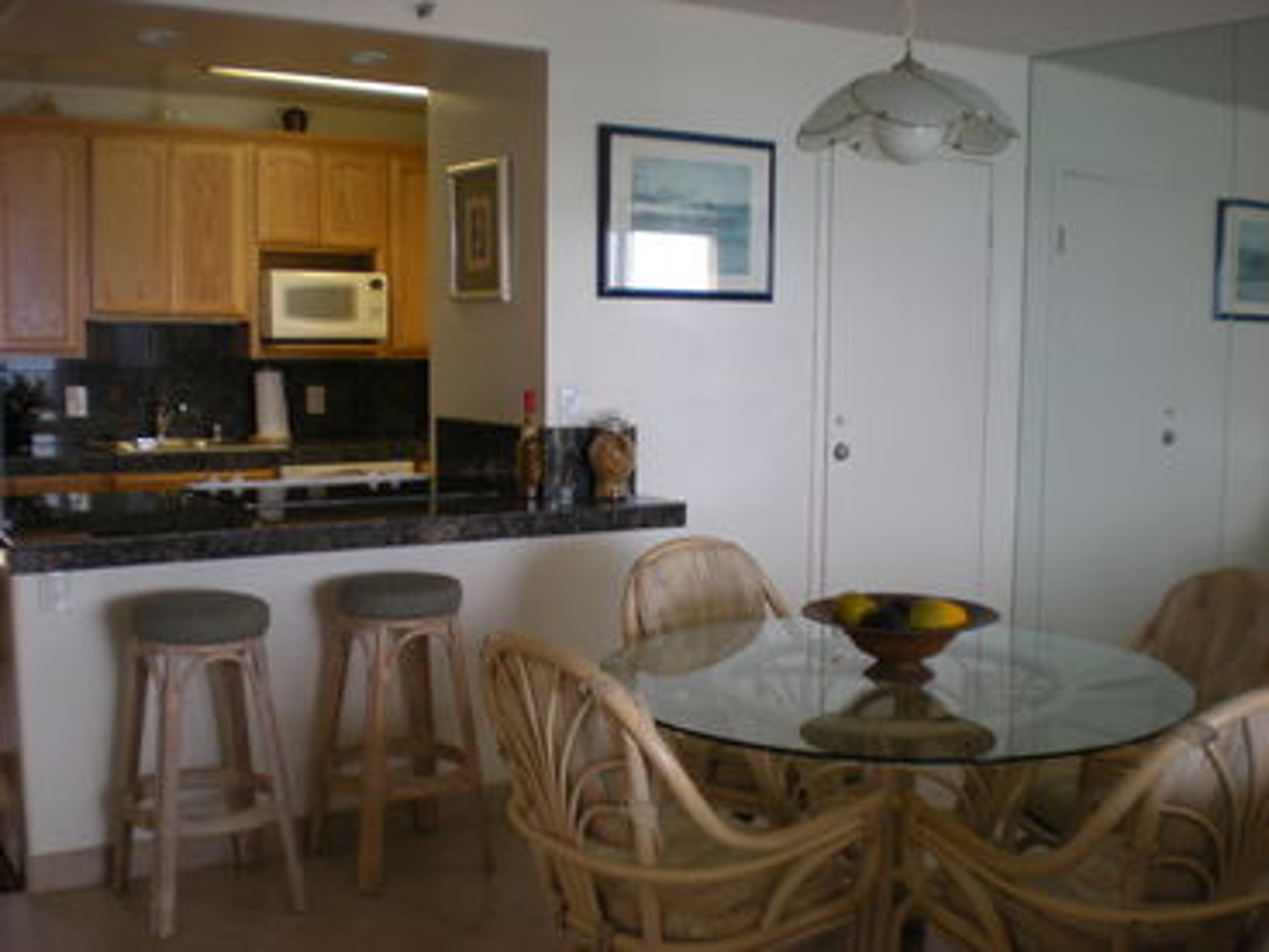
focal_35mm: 38
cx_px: 634
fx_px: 1393
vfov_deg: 37.7
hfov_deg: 49.0
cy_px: 476
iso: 64
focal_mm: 6.3
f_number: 3.1
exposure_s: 1/38.6
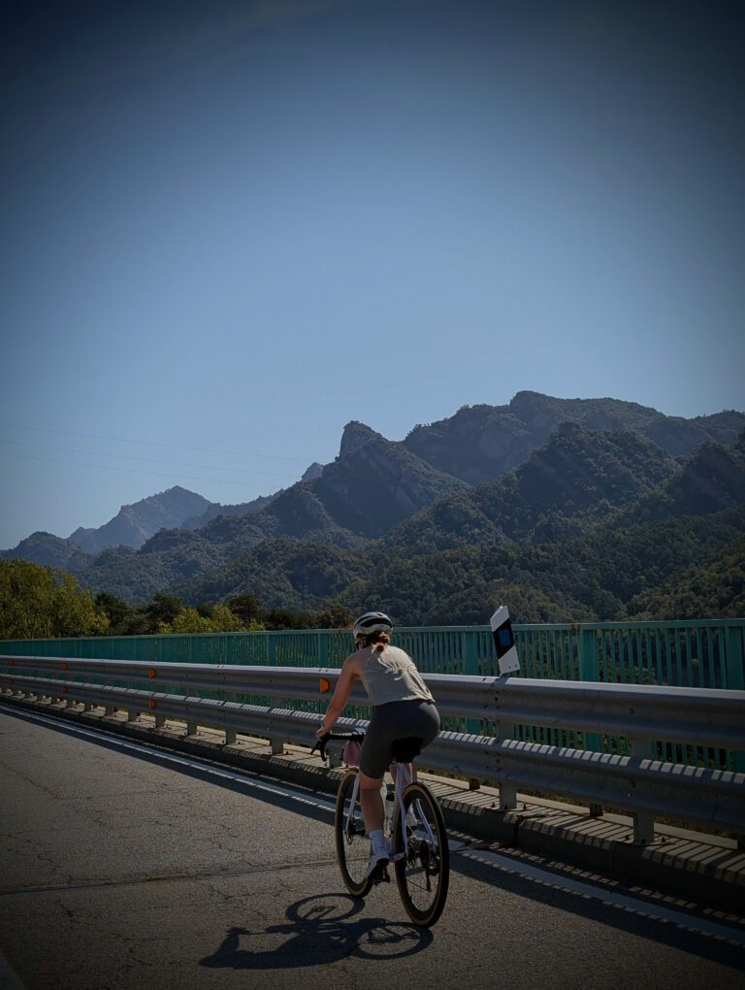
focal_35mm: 49
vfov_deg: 38.9
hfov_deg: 29.7
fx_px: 1403
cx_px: 372
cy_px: 495
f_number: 1.68
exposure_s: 1/1546
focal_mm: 6.9
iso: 22
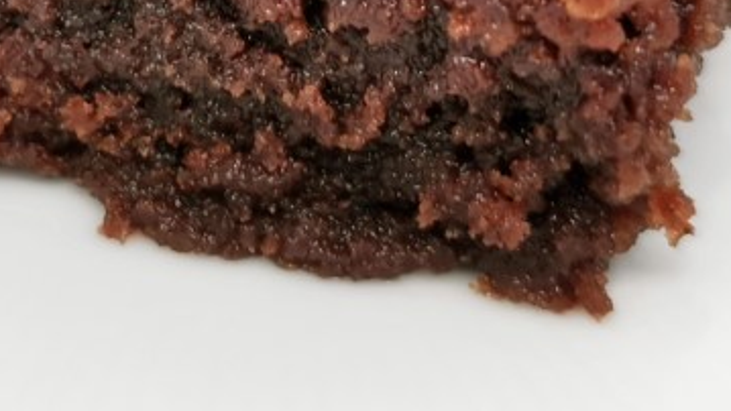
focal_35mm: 102
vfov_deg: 11.6
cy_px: -83
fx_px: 1977
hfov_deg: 20.8
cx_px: 208
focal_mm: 5.56
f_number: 1.6
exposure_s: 1/100
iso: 200
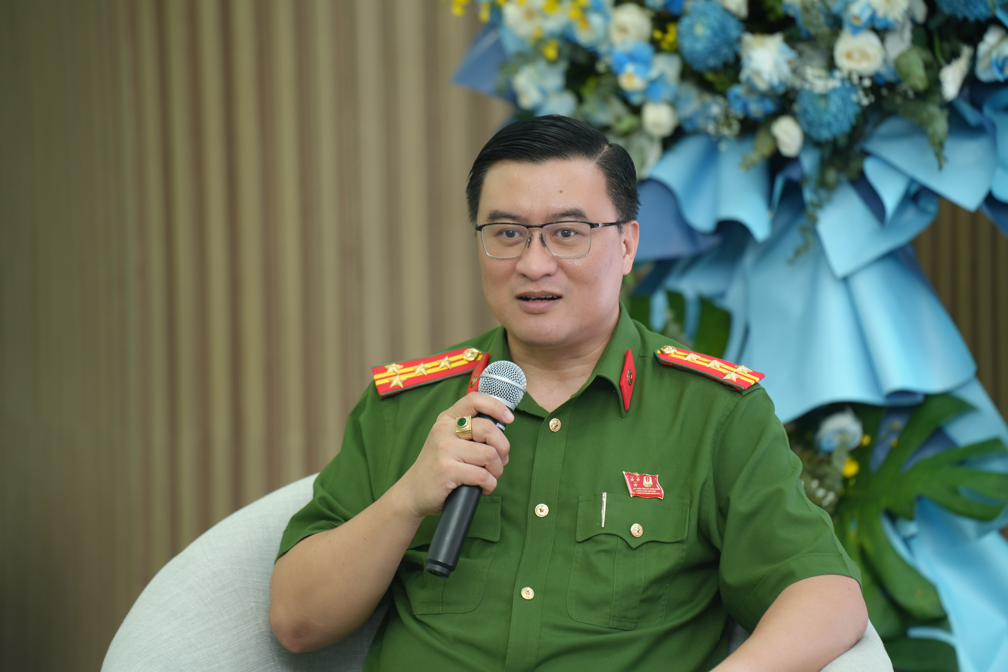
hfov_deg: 11.4
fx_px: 5040
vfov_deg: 7.6
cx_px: 504
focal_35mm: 180
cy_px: 336
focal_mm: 180
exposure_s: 1/100
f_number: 2.8
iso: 500
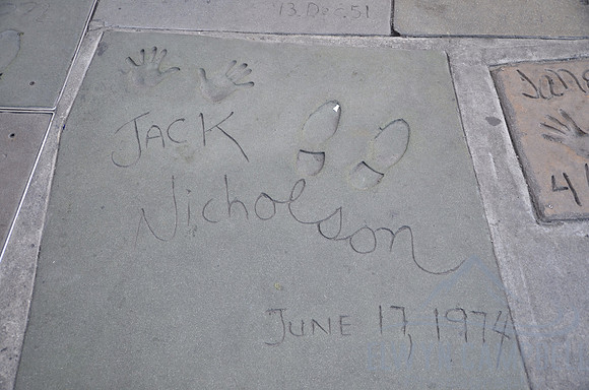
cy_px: 195
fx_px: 539
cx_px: 294
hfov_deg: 57.3
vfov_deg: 39.8
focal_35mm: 33
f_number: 4
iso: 450
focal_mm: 22
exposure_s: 1/60
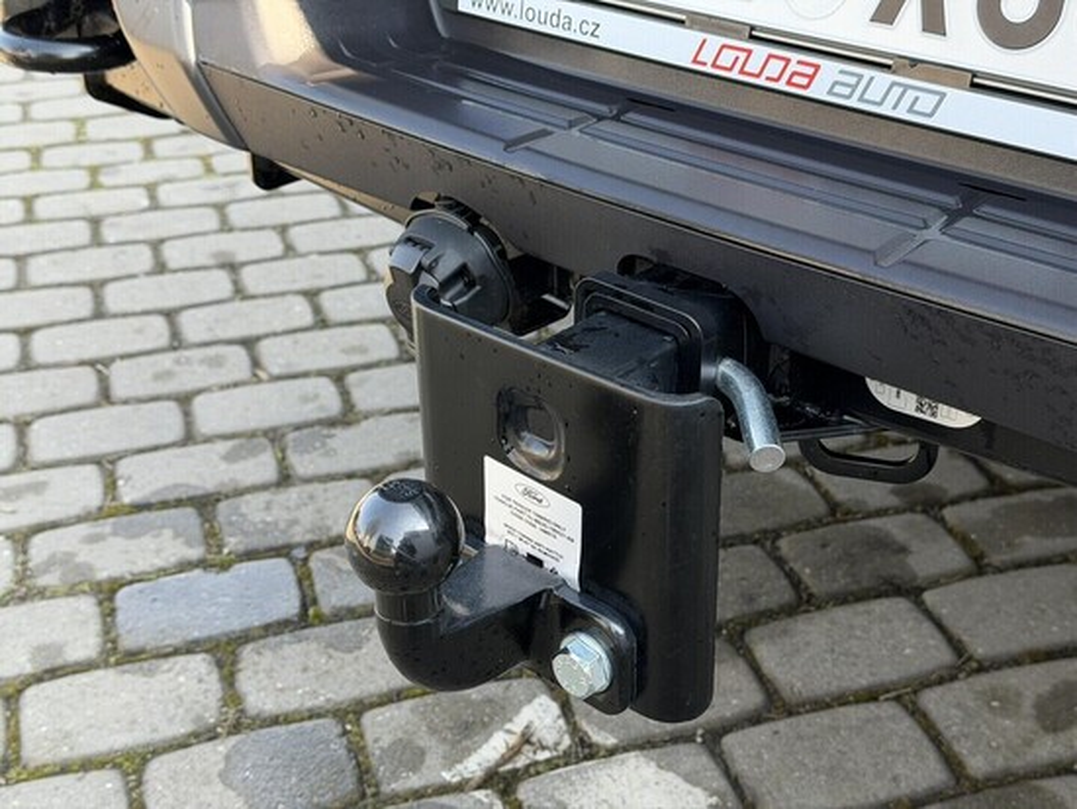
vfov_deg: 30.3
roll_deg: +0.1
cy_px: 404
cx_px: 538
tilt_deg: -30.6
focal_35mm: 48
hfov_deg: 39.6
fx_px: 1494
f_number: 1.78
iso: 64
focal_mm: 6.76
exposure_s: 1/316
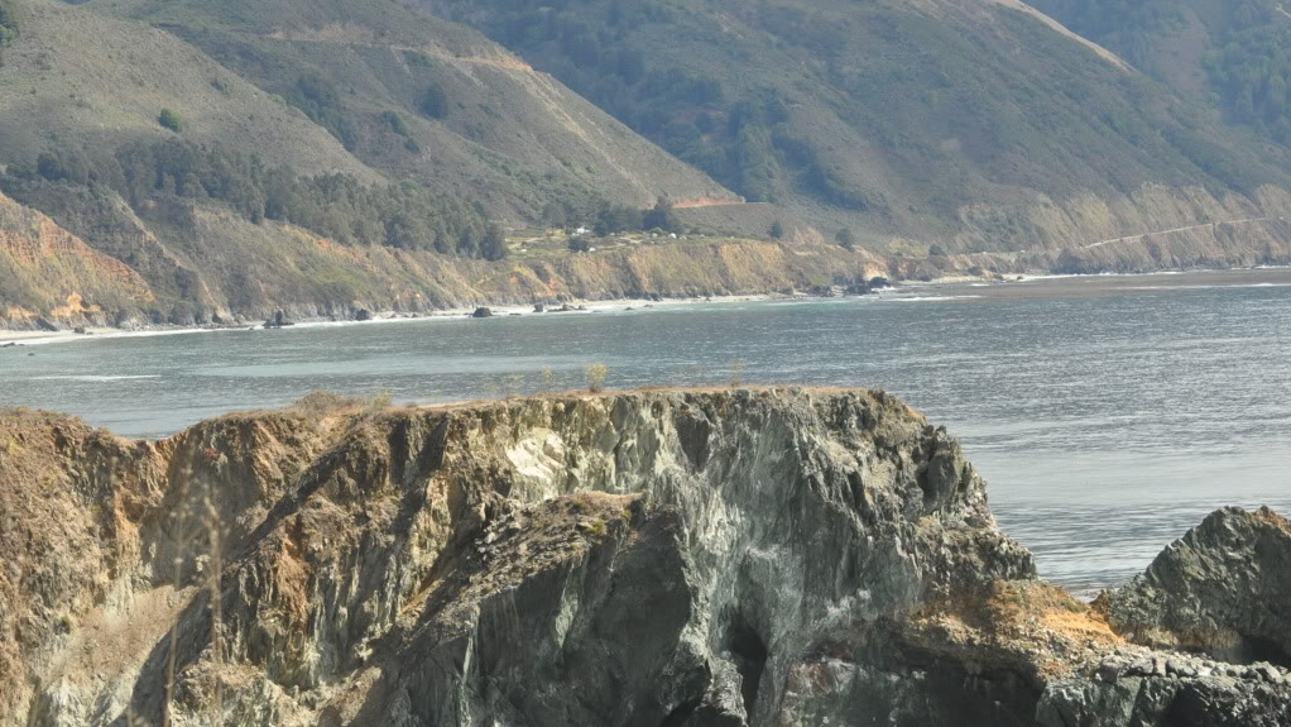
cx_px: 646
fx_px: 4416
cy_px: 391
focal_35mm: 129
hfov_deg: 16.6
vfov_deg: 9.4
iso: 800
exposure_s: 1/3200
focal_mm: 82
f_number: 5
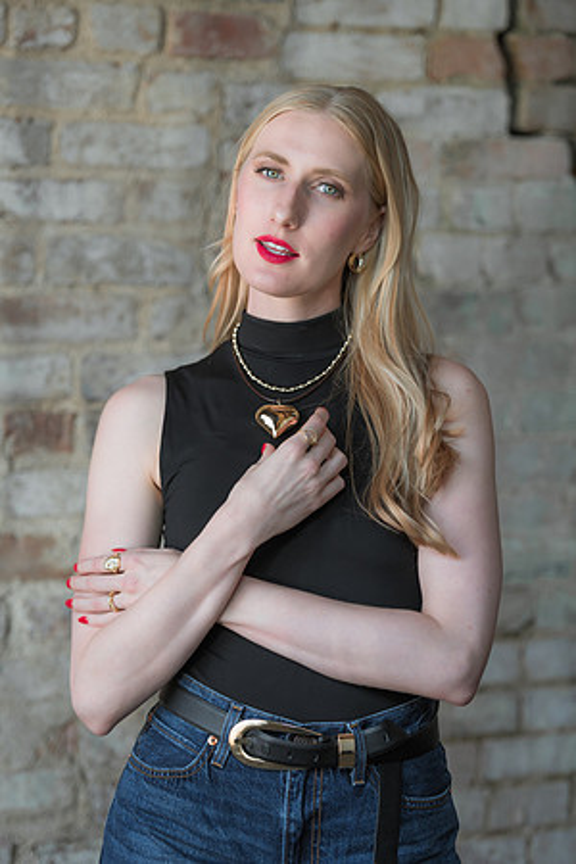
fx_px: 2784
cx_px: 288
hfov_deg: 11.8
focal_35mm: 116
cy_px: 432
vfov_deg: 17.6
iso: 280
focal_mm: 116
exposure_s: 1/250
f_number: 2.8
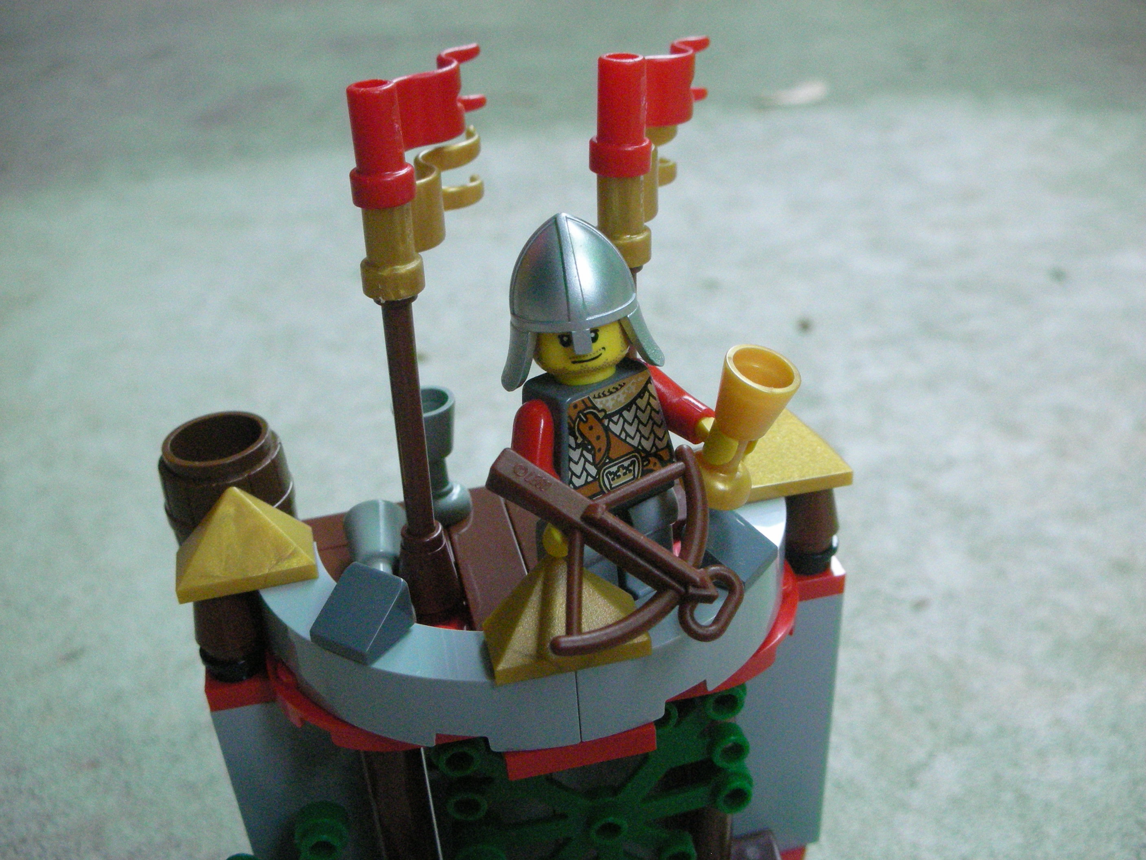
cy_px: 430
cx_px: 573
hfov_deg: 52.6
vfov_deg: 40.7
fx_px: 1159
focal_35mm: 35
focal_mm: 5.8
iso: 400
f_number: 3
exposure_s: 1/204
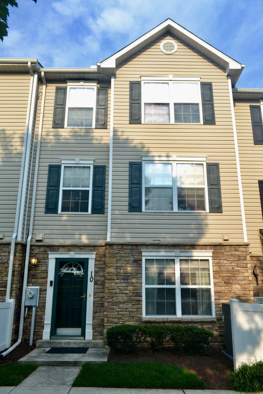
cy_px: 197
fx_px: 296
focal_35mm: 27
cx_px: 132
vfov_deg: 67.4
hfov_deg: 47.9
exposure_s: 1/200
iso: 100
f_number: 7.1
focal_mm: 18
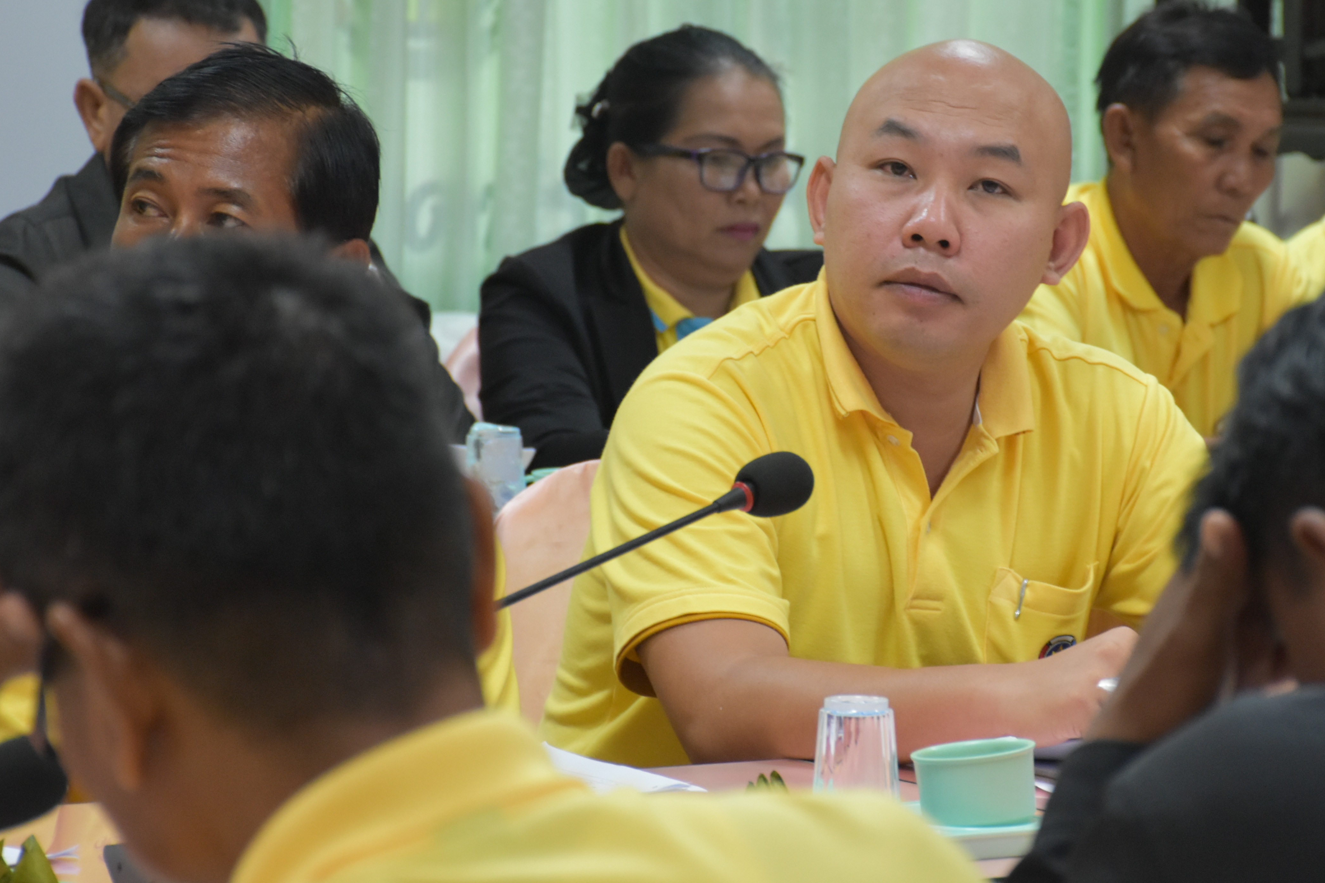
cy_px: 393
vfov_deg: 6.7
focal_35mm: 206
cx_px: 868
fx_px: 7571
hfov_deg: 10.0
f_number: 5.3
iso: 1800
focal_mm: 95
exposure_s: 1/60
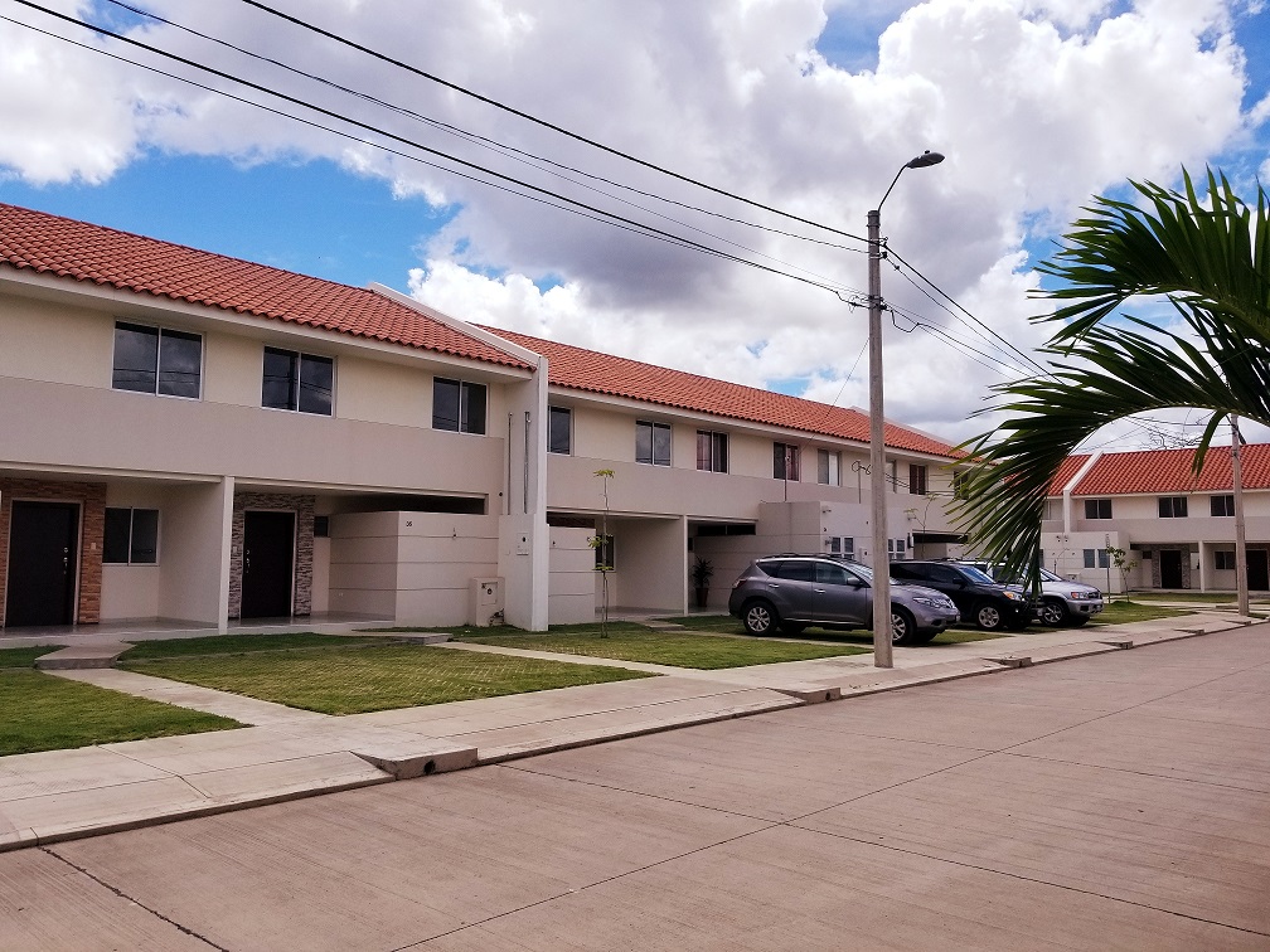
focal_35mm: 26
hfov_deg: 67.3
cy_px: 476
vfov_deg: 53.1
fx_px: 954
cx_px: 635
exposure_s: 1/4128
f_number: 1.7
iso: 50
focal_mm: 4.25
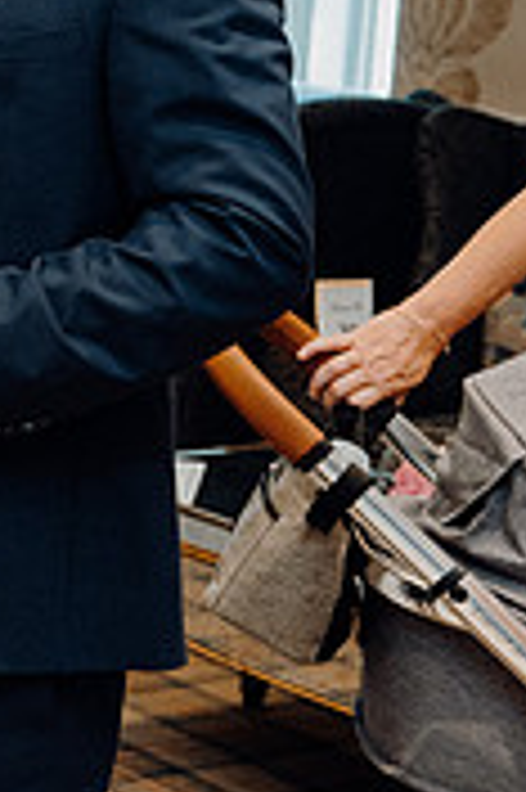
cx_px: -701
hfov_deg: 10.6
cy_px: 160
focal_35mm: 112
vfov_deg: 18.1
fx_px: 2459
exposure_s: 1/160
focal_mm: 34
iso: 2500
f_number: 3.5
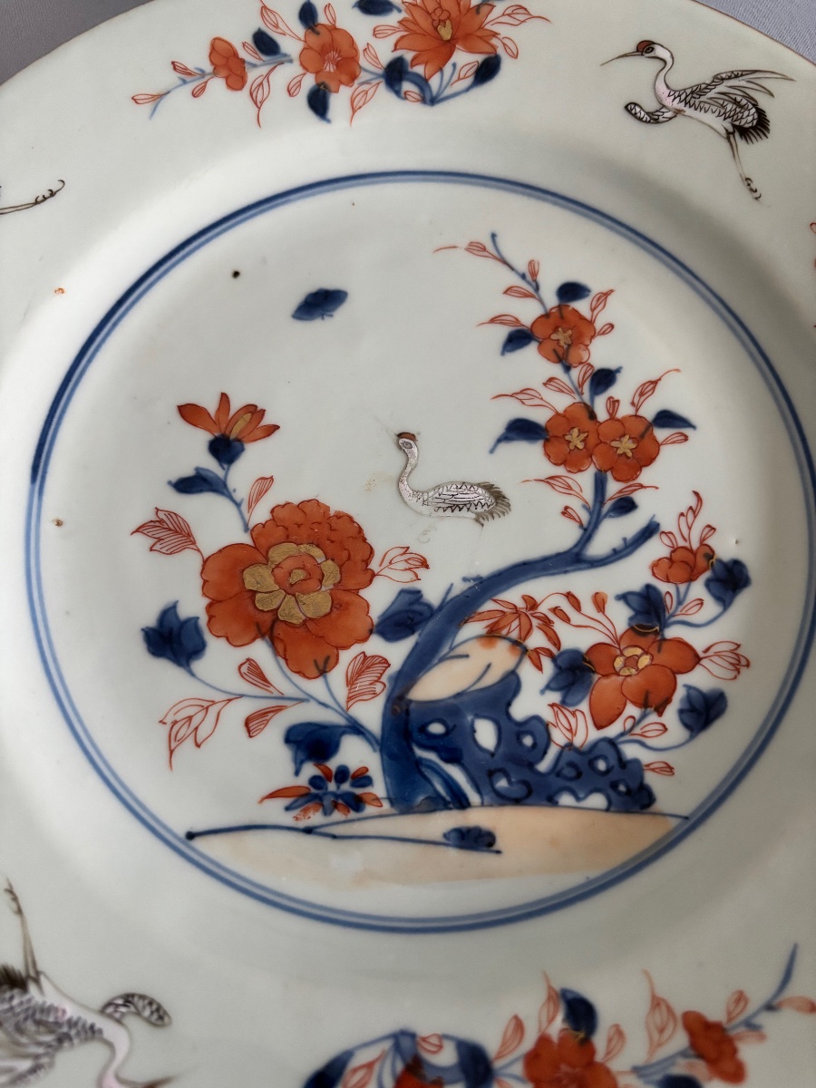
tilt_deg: -73.9
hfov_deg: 53.1
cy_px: 544
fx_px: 817
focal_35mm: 26
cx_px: 408
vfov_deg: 67.3
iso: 400
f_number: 1.6
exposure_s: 1/60
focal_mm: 5.96
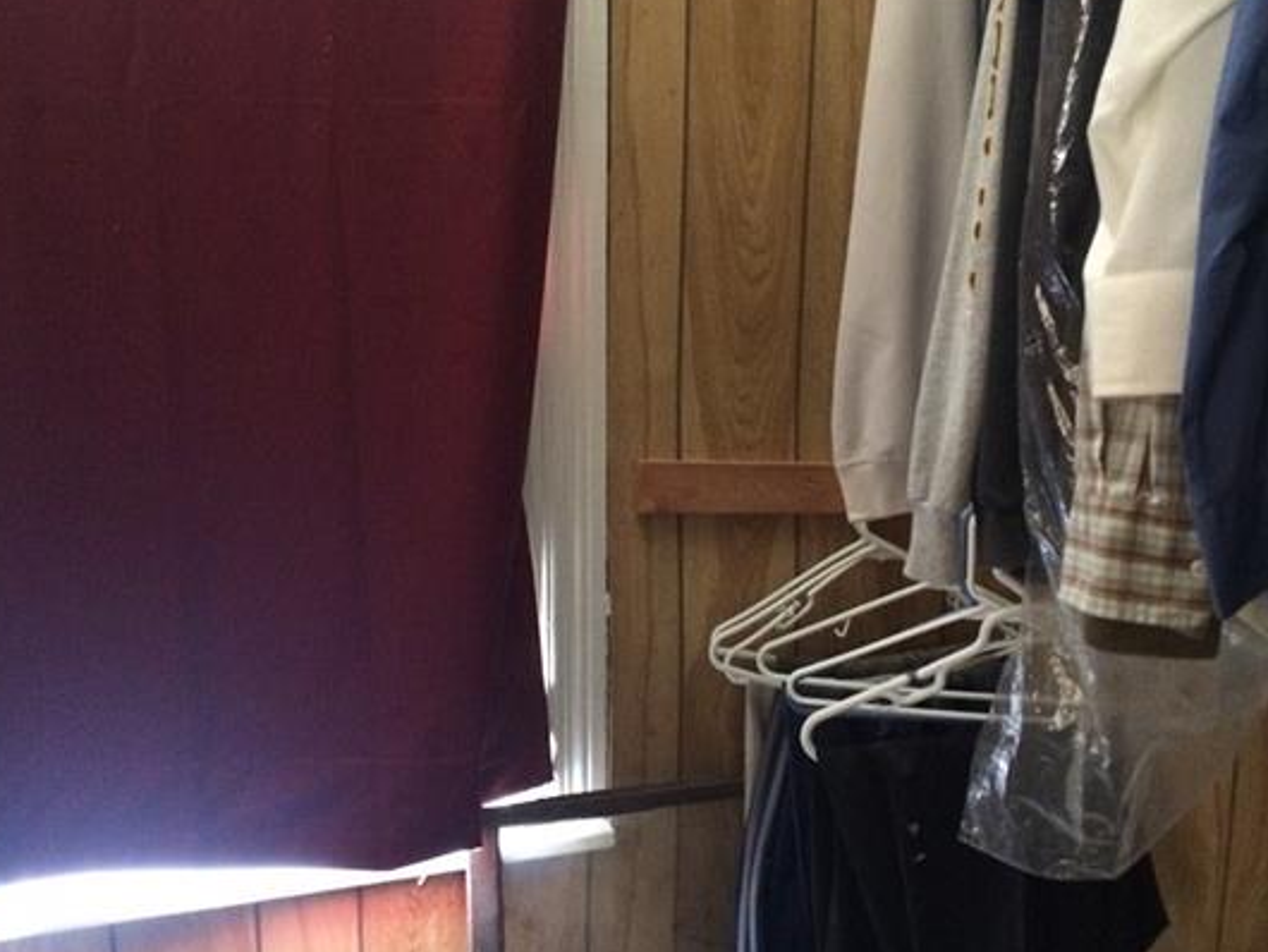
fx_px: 1539
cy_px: 502
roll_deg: +0.5
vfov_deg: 34.4
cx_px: 658
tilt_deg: -13.5
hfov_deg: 44.8
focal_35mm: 42
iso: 320
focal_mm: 4.15
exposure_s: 1/15
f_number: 2.2
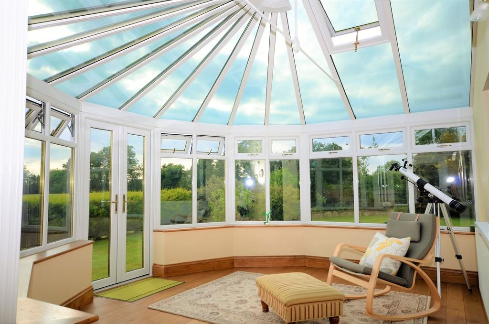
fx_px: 346
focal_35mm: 26
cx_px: 244
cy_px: 162
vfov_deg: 50.2
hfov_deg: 70.6
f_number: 5.6
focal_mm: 17
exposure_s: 1/250
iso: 200
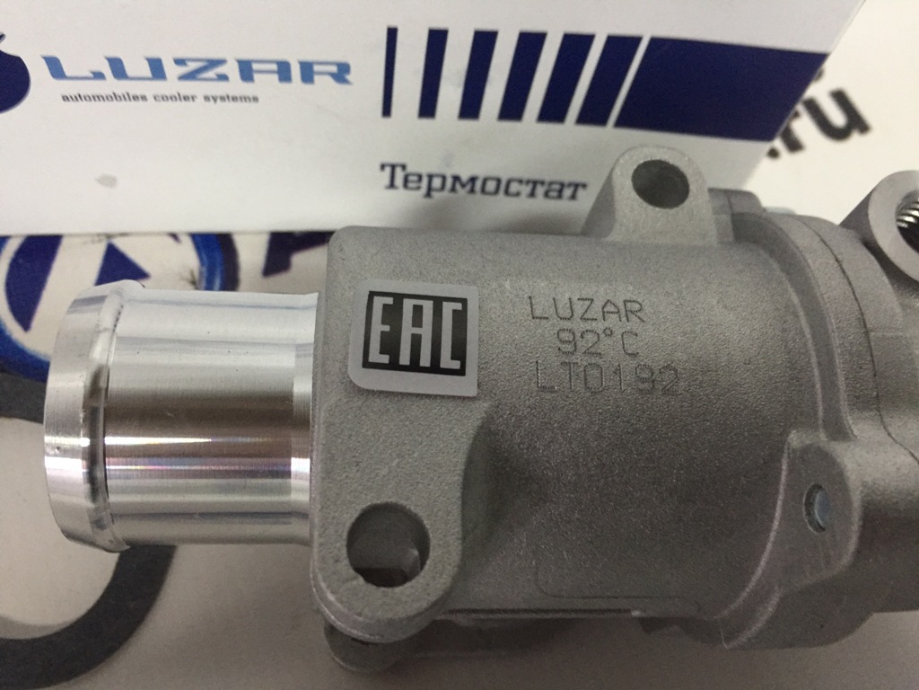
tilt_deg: -65.2
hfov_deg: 61.7
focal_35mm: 29
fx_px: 770
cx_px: 460
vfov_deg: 48.2
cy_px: 345
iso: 250
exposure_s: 1/25
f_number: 2.2
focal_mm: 4.15
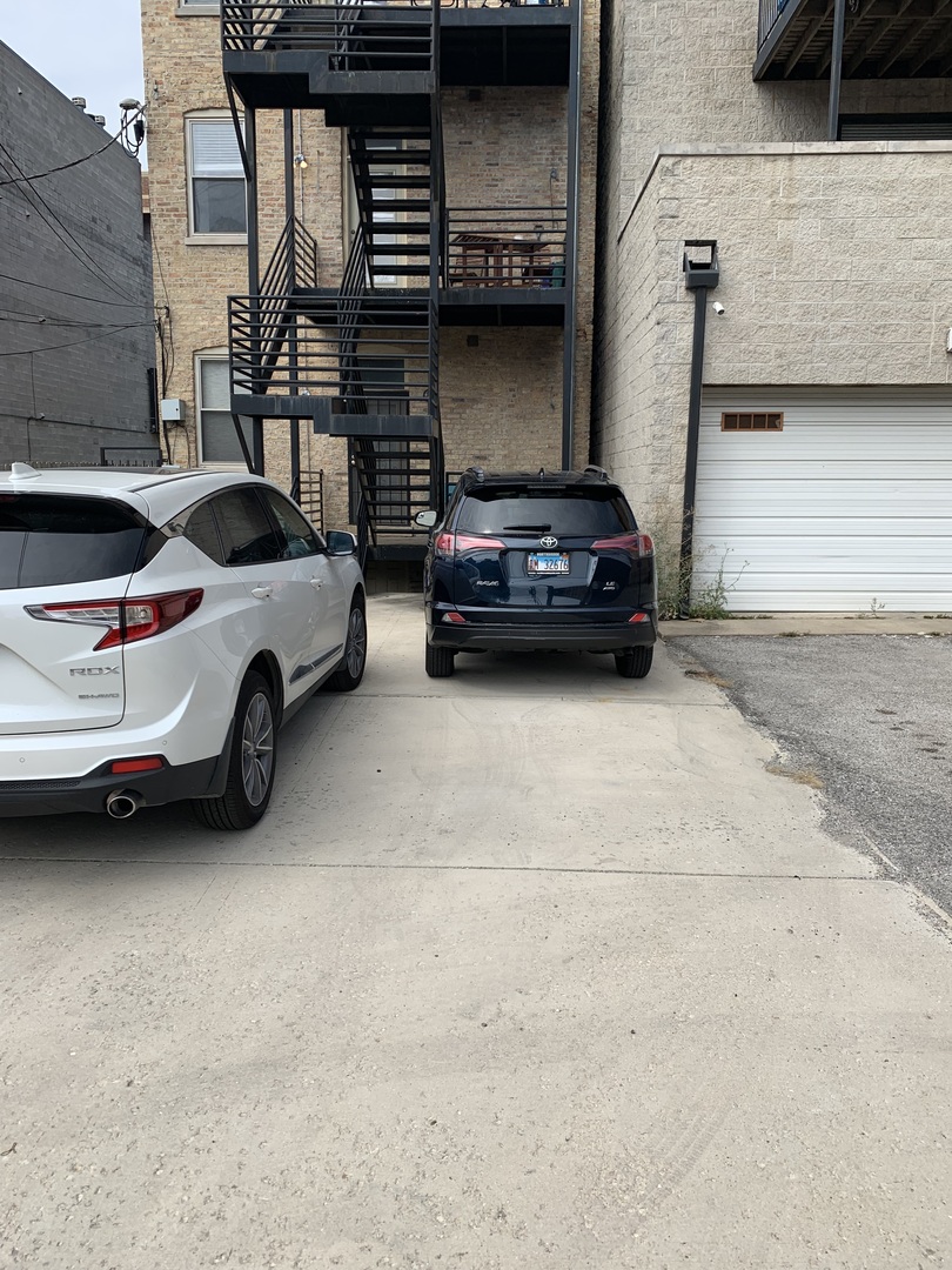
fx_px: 953
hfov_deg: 53.1
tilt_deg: -8.3
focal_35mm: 26
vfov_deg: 67.3
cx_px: 476
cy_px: 635
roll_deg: -1.3
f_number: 1.8
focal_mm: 4.25
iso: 25
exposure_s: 1/1845
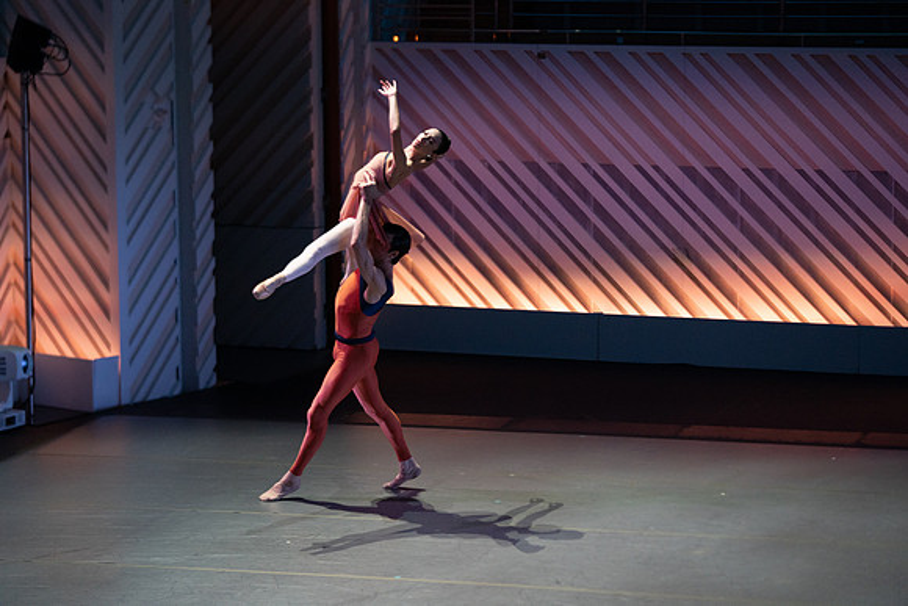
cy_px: 303
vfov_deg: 12.0
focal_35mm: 114
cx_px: 454
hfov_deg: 17.9
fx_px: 2876
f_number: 3.2
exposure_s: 1/400
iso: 5000
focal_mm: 114
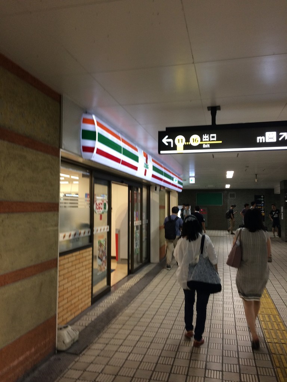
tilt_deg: -0.8
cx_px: 144
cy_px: 191
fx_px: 321
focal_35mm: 29
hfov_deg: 48.2
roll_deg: +2.8
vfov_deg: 61.7
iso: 100
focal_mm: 4.15
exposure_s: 1/30
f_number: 2.2
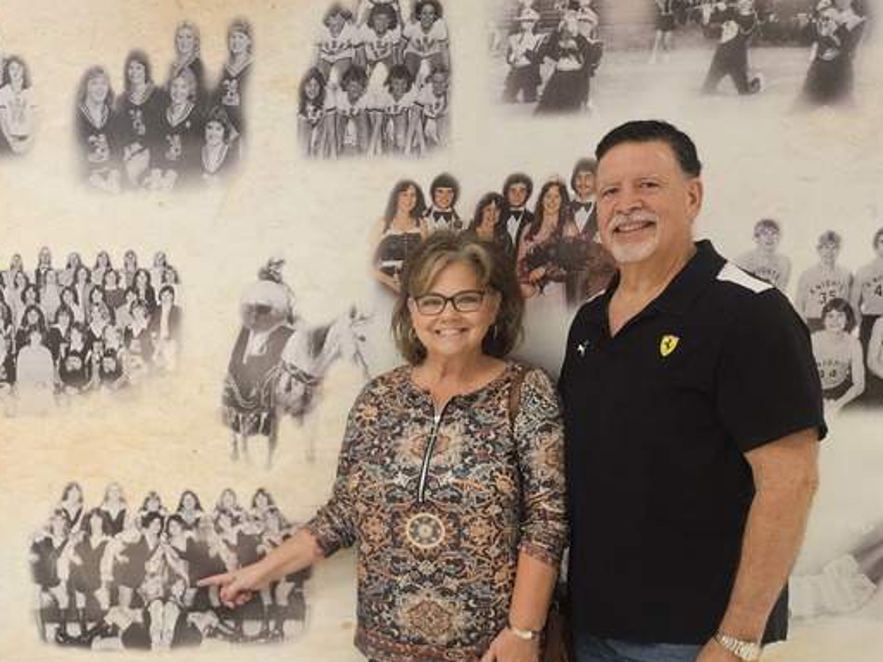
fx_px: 1173
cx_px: 90
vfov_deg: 30.8
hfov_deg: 38.4
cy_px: 519
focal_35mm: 46
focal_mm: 5.4
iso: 250
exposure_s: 1/120
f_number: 1.8
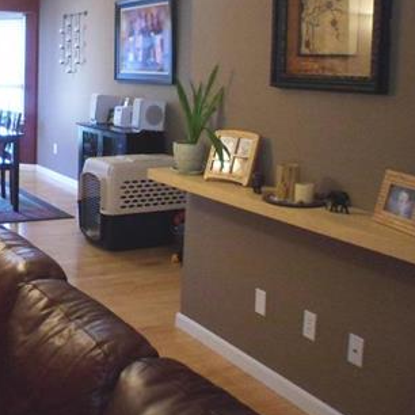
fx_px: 651
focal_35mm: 48
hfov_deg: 33.2
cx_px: 27
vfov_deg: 34.8
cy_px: 117
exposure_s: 1/30
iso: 400
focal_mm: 4.9
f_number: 3.3
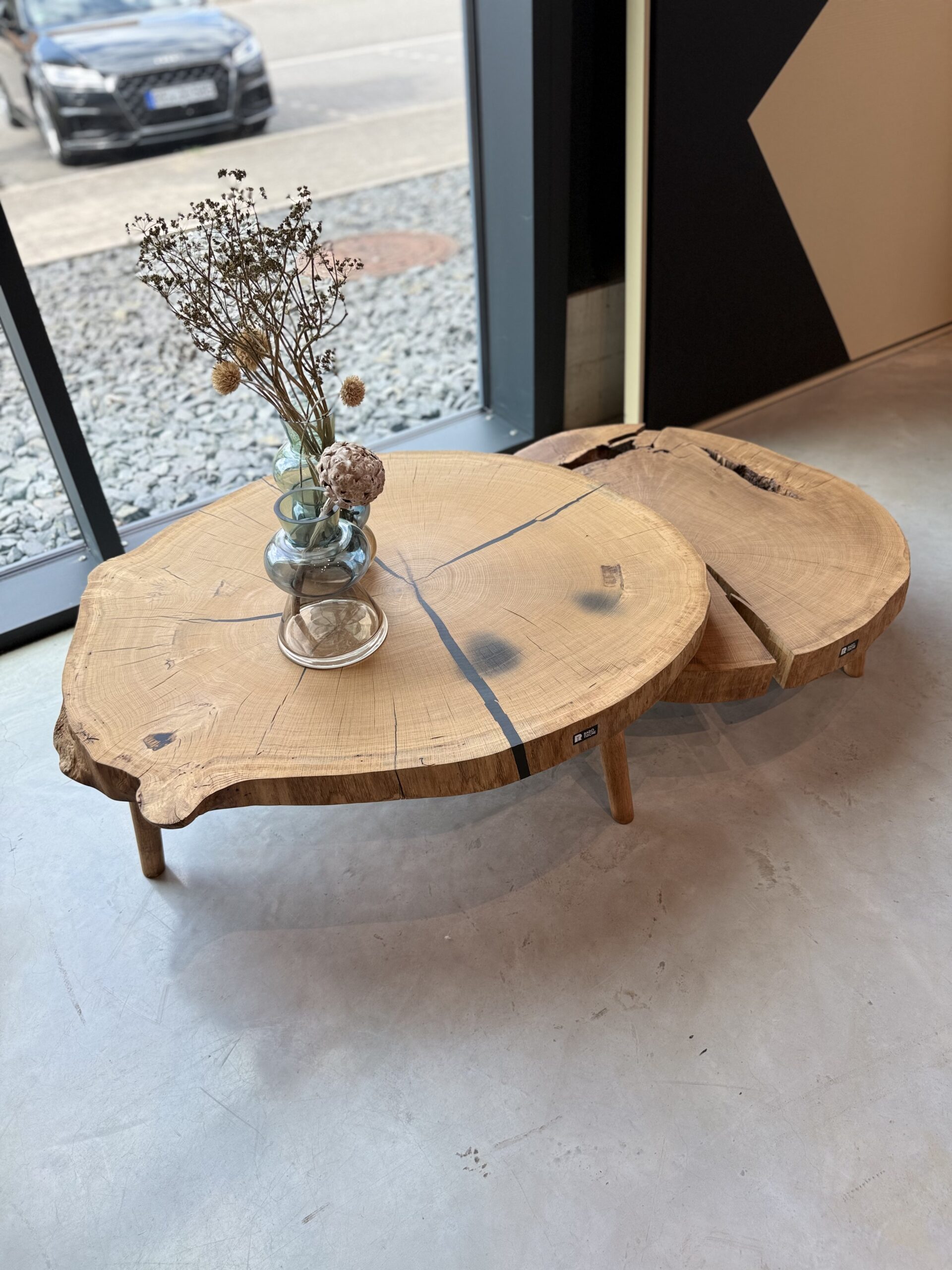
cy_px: 635
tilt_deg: -39.3
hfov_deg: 56.8
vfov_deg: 71.6
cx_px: 476
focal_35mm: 24
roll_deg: +3.8
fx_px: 880
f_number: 1.78
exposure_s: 1/240
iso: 64
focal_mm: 6.76
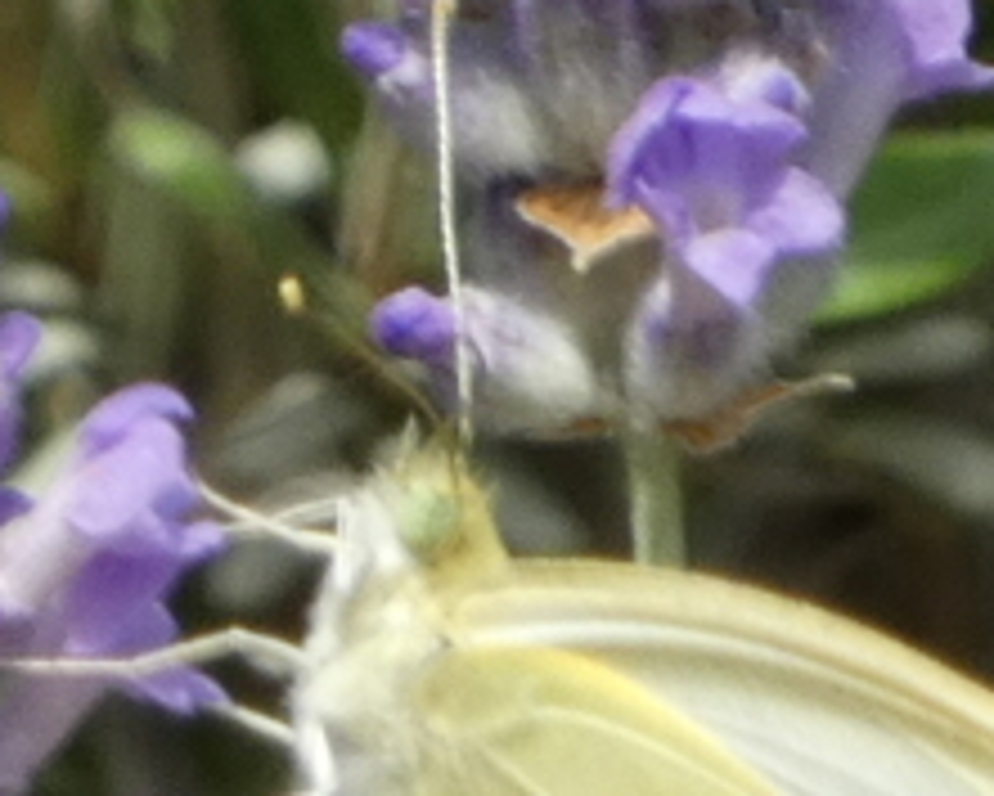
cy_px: 971
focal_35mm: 2257
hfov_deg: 0.9
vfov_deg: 0.7
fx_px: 66427
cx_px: 340
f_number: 5.6
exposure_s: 1/100
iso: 125
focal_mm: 107.6
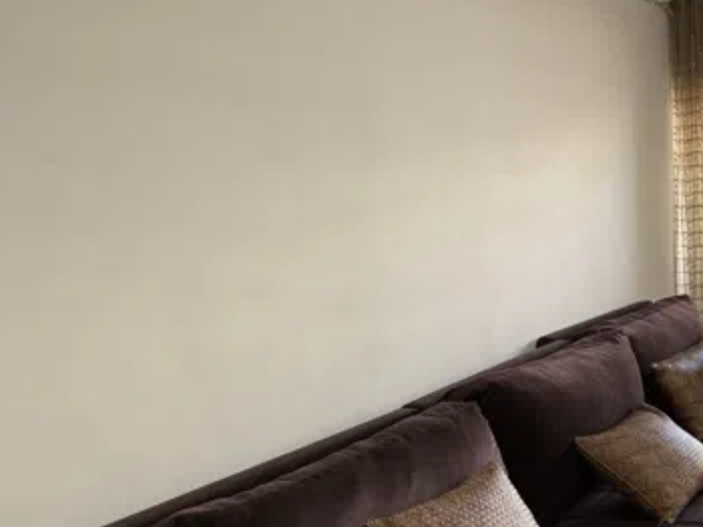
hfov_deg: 33.7
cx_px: 906
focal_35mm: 41
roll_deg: +1.2
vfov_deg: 34.9
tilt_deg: -3.2
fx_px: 832
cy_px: 199
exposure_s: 1/99
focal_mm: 2.22
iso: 160
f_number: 2.2
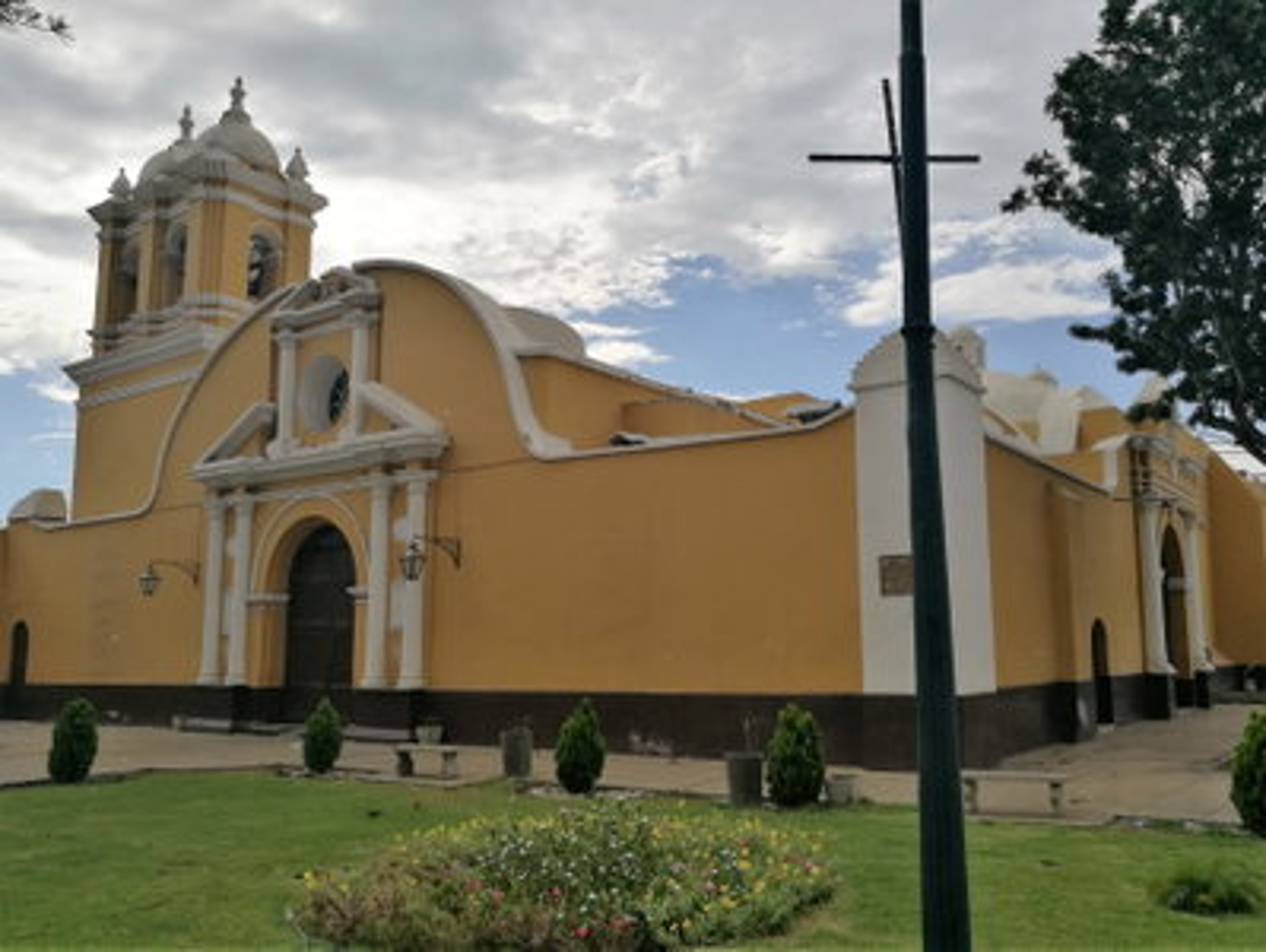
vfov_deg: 51.4
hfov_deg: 65.3
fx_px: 988
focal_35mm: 27
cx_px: 633
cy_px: 476
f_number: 2.2
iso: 50
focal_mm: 4.5
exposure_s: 1/2183
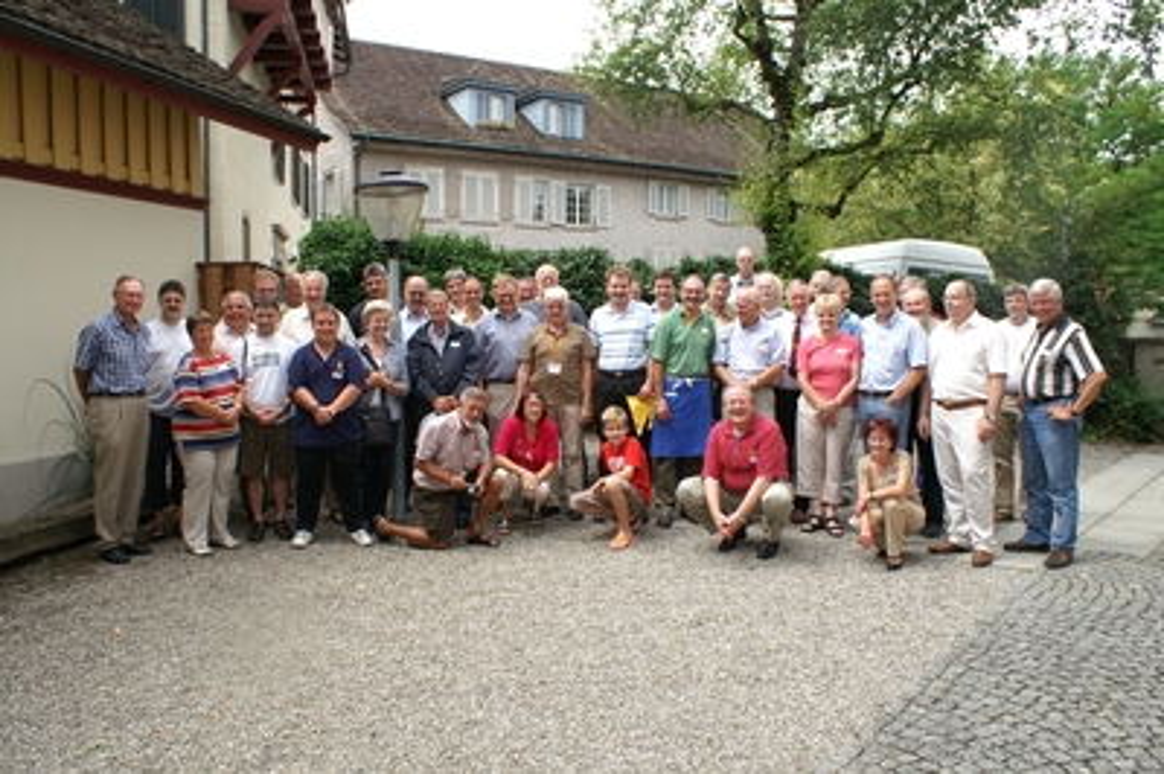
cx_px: 582
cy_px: 387
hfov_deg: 62.0
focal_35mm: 30
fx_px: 969
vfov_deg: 43.5
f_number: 8
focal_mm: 20
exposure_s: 1/125
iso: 100
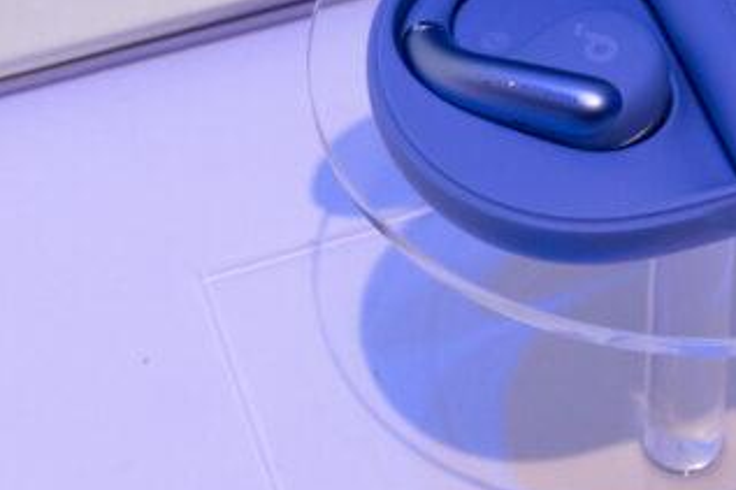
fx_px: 2248
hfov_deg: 18.2
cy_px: -66
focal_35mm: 110
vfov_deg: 12.2
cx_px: 703
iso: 2500
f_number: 11
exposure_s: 1/250
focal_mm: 34
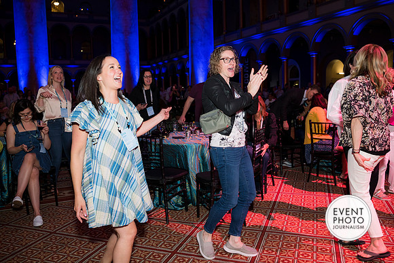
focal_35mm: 29
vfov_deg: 44.8
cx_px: 197
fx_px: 319
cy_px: 132
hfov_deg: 63.4
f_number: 4
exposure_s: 1/100
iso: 800
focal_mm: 28
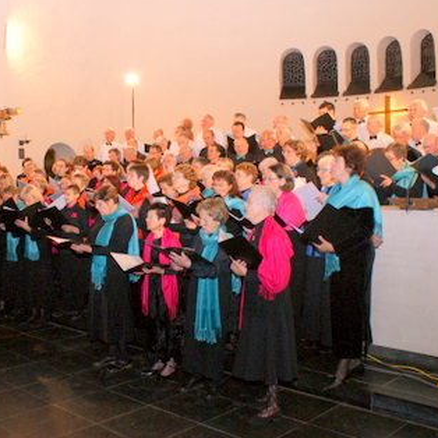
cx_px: 141
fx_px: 558
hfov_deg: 42.2
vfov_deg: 42.8
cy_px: 216
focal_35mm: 39
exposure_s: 1/60
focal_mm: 20
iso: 400
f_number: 5.6
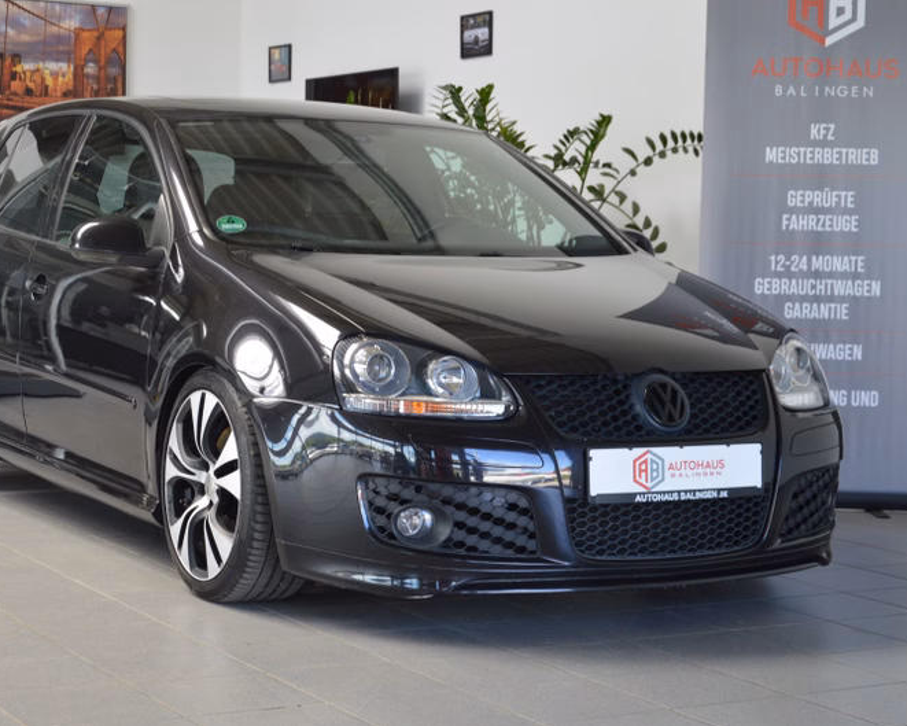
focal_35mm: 77
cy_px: 364
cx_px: 379
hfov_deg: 24.9
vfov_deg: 20.0
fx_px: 2056
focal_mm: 45
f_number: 5
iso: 400
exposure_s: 1/100
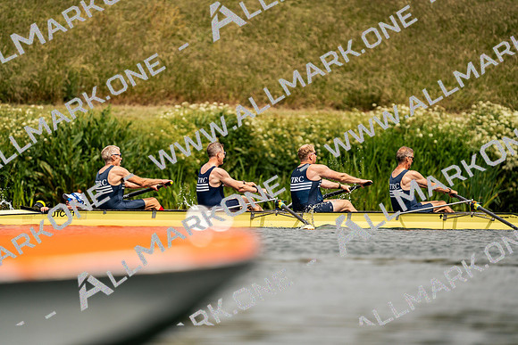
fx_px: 8635
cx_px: 259
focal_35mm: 600
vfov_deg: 2.3
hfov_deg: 3.4
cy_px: 172
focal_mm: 600
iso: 200
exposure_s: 1/2000
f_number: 6.3
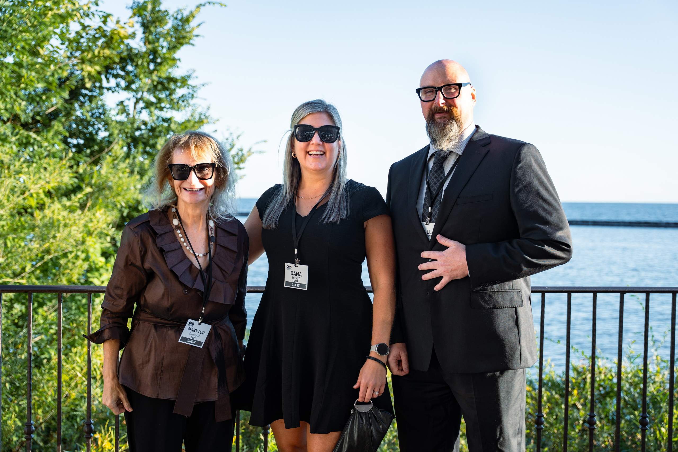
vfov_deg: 30.2
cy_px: 243
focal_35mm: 44
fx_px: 838
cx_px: 355
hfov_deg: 44.1
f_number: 2.8
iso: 100
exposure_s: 1/400
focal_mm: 40.4
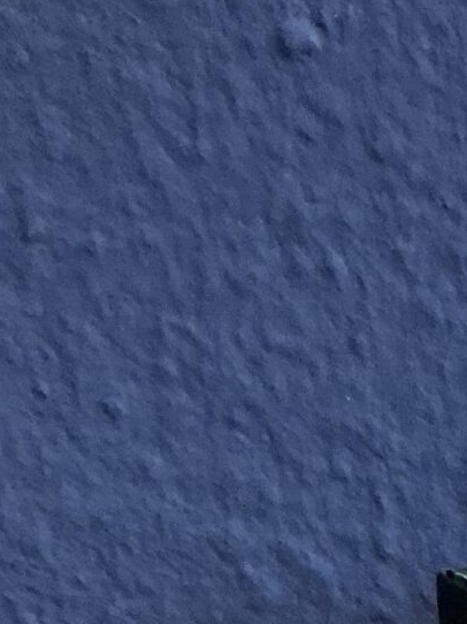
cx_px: 914
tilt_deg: -23.6
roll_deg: +1.0
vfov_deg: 13.4
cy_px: 1002
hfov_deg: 10.1
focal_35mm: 137
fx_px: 2466
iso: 250
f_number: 1.8
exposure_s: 1/40
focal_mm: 3
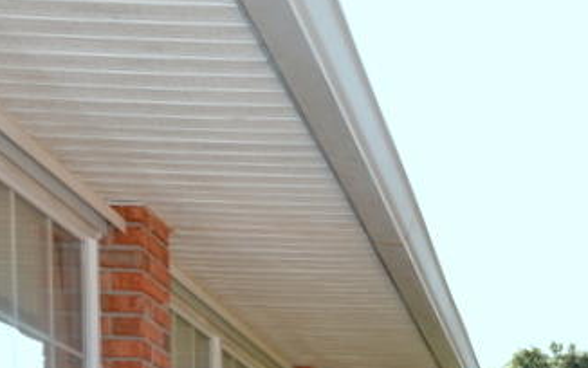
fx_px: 1443
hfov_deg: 20.5
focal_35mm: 90
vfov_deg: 13.1
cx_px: 815
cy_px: 670
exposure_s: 1/160
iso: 100
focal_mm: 24
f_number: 6.3
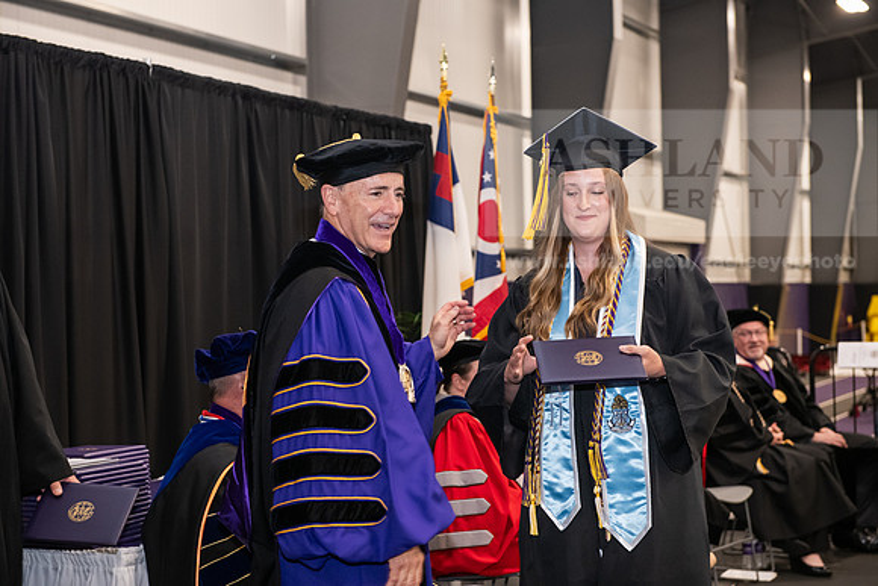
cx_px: 439
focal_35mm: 70
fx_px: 1708
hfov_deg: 28.8
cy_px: 293
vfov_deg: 19.5
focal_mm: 70
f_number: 5
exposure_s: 1/125
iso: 2500
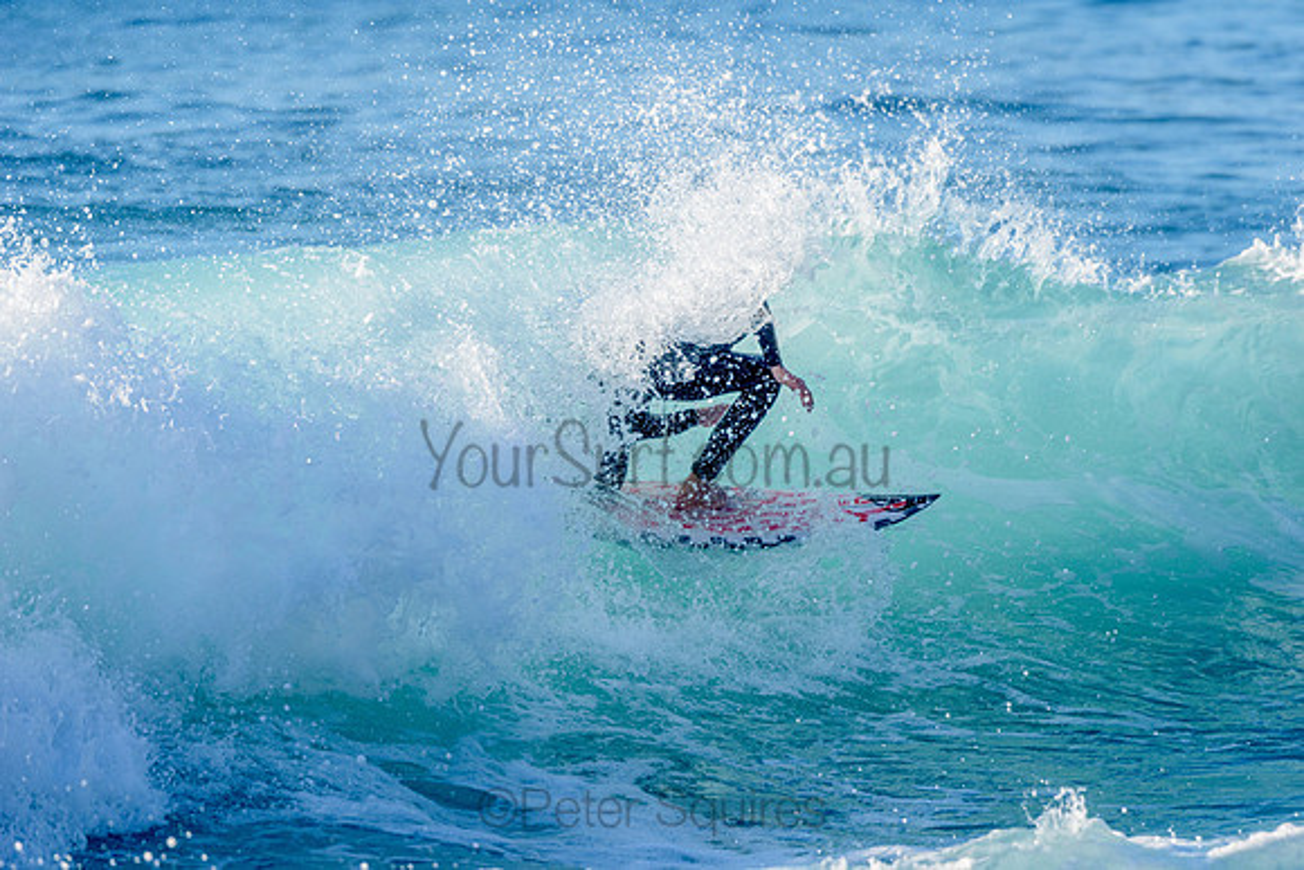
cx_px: 652
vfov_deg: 3.7
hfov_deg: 5.6
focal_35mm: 370
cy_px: 435
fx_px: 13405
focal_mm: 370
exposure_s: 1/2000
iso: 320
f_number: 5.6
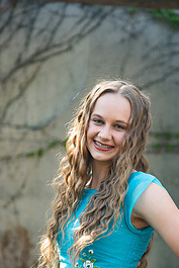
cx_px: 108
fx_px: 1326
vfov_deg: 11.5
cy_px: 193
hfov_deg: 7.7
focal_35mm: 178
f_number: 4
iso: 250
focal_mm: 105
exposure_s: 1/125
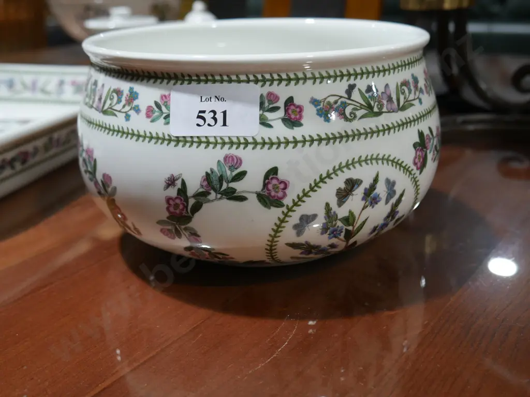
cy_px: 198
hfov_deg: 51.4
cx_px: 265
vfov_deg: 39.7
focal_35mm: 36
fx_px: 551
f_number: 4
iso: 320
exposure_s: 1/60
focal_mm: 18
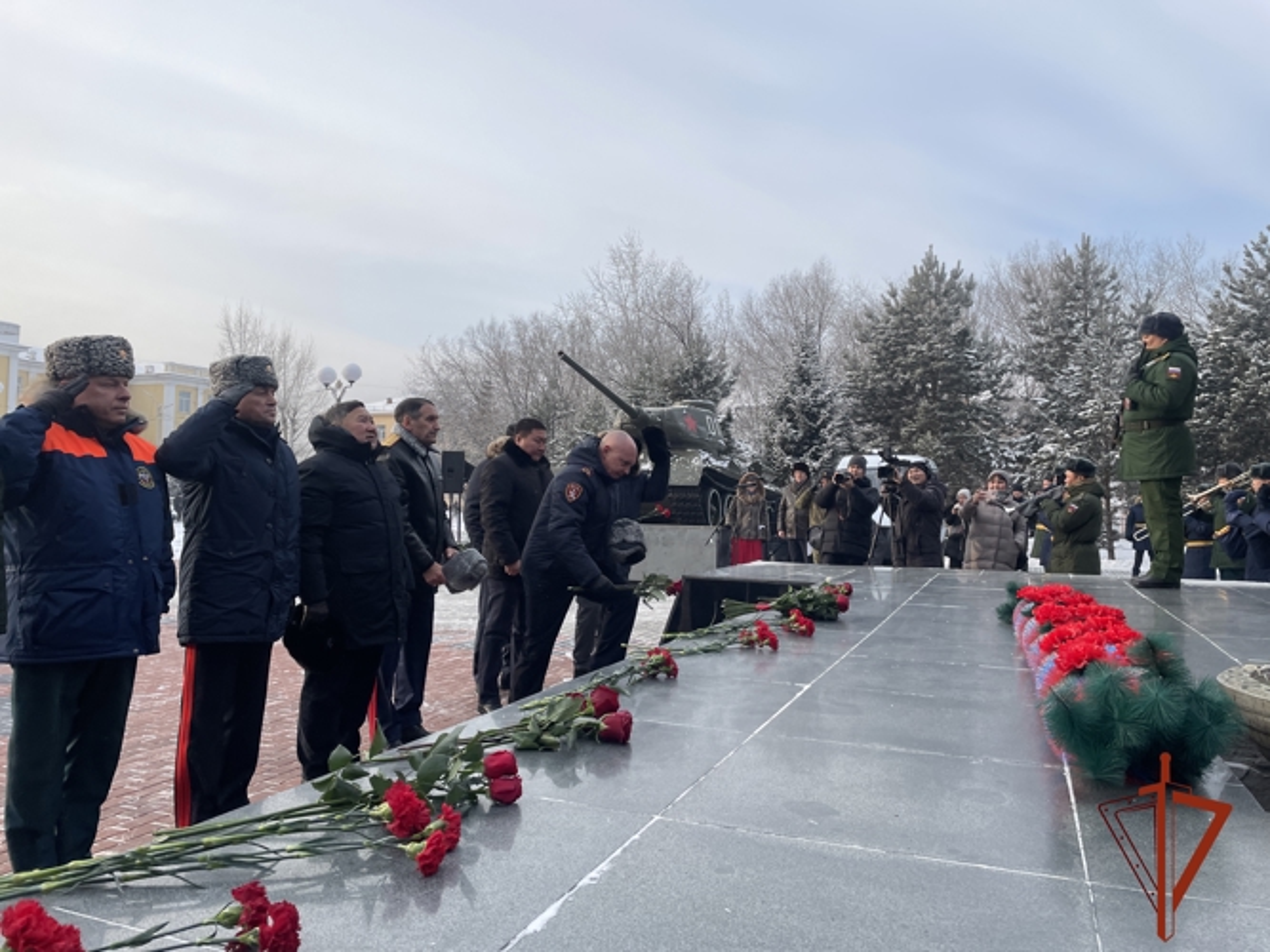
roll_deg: +1.2
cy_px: 476
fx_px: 954
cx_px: 635
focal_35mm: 26
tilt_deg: +2.9
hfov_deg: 67.3
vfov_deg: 53.0
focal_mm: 4.2
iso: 32
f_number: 1.6
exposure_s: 1/1618
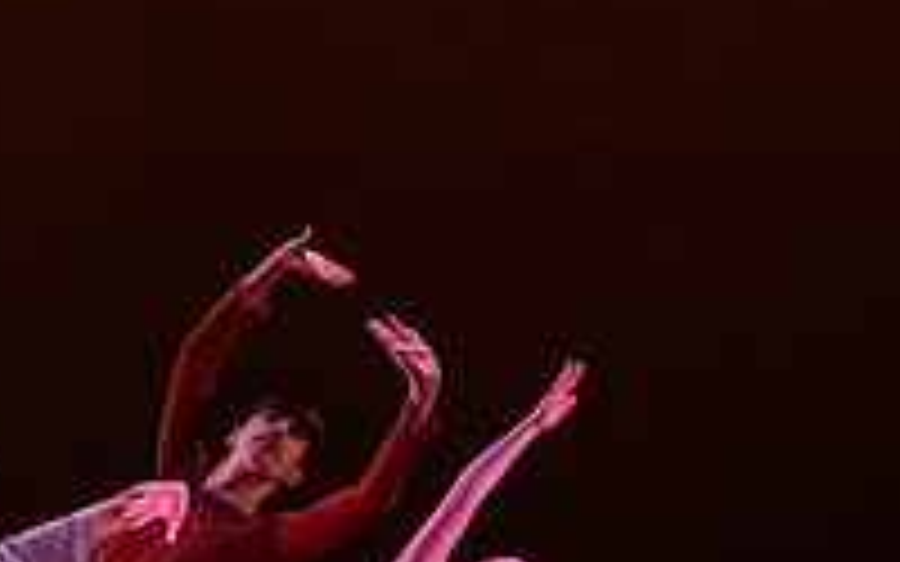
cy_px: 838
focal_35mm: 291
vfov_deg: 4.5
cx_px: 46
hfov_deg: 7.2
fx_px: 7138
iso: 4000
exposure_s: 1/400
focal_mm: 75
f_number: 4
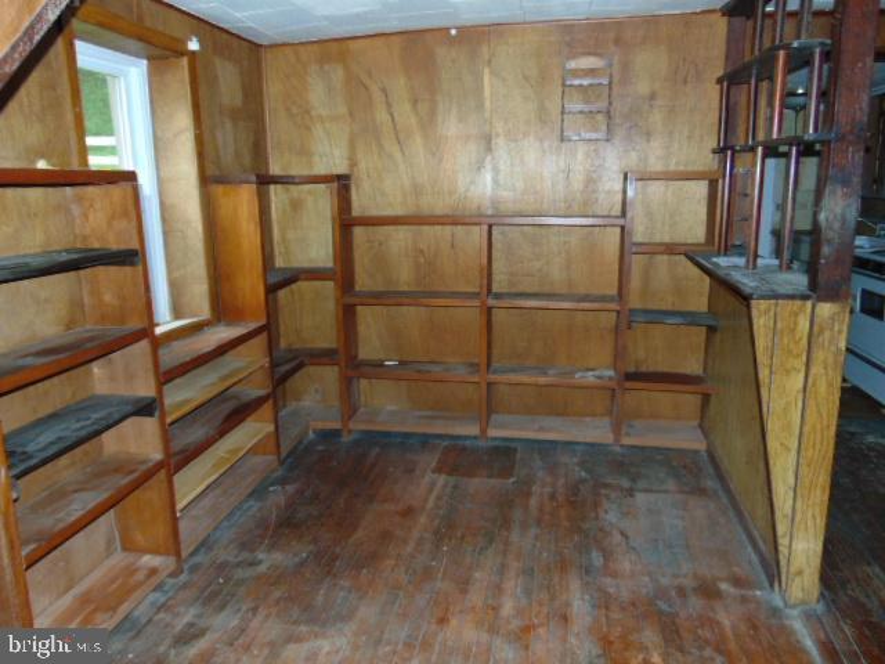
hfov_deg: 69.4
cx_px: 442
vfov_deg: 54.9
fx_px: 639
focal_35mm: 25
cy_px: 332
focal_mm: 4.5
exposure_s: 1/30
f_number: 3
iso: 200
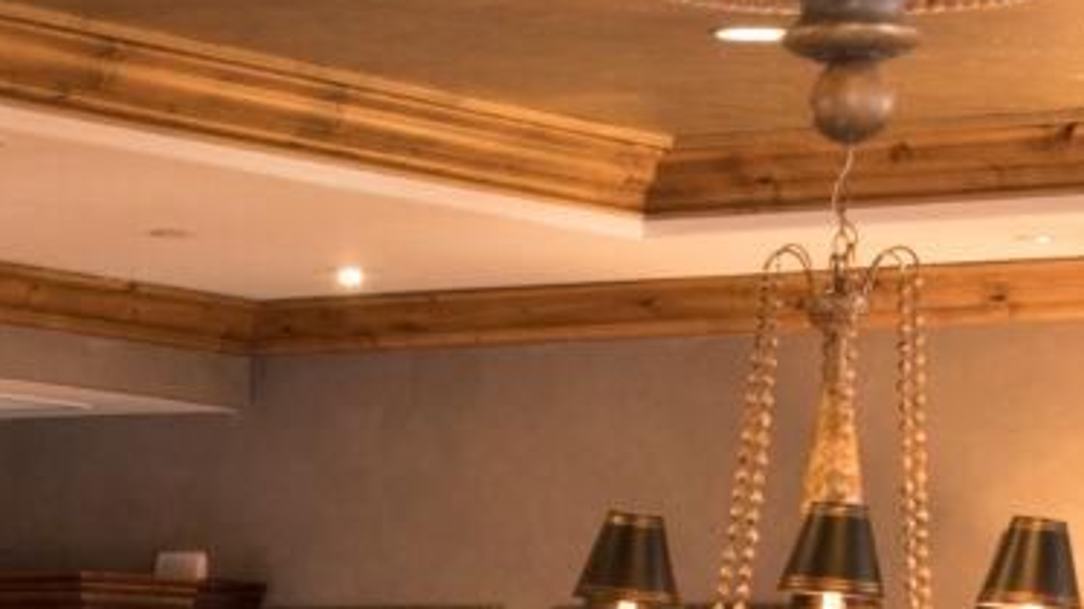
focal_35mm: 201
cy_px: 1744
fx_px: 5775
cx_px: 128
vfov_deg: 5.7
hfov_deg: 10.7
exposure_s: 1/1.67
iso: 200
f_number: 7.1
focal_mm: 28
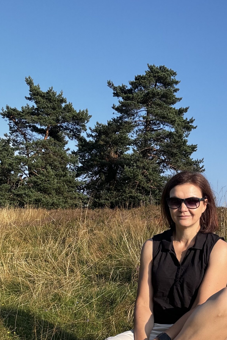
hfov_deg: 28.9
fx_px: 435
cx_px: 161
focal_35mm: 46
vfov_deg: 41.7
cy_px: 248
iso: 25
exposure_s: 1/1018
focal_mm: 2.69
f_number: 1.9
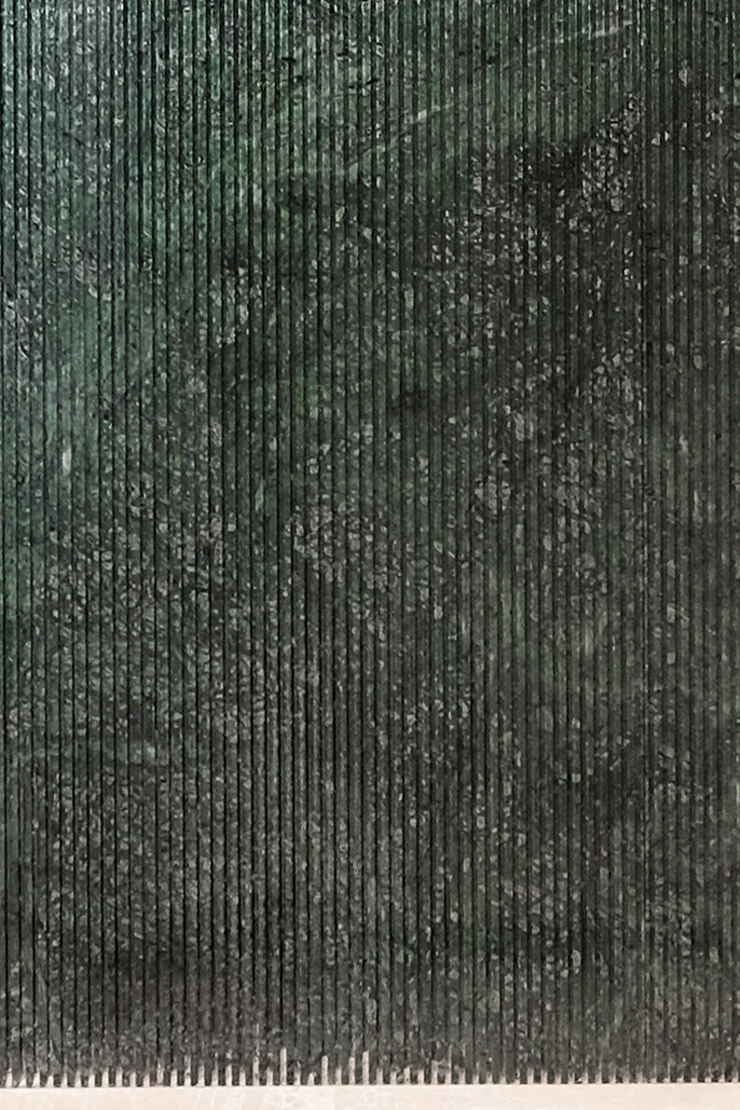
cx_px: 864
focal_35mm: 97
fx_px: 2991
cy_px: -940
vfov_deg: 17.0
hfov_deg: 13.7
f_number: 2.8
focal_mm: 14
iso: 400
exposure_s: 1/60
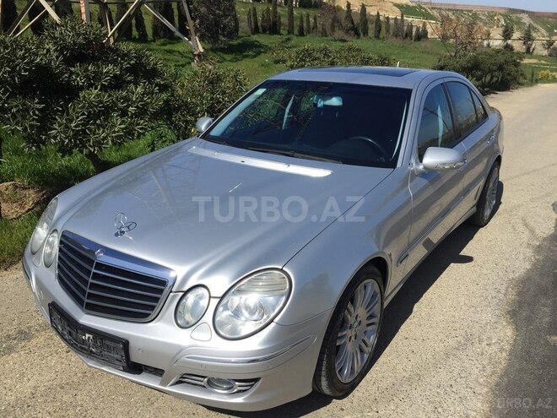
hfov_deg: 61.7
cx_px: 278
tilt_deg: -19.8
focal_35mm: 29
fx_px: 467
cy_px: 209
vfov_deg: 48.2
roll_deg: -1.6
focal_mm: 4.15
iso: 32
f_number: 2.2
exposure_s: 1/3300
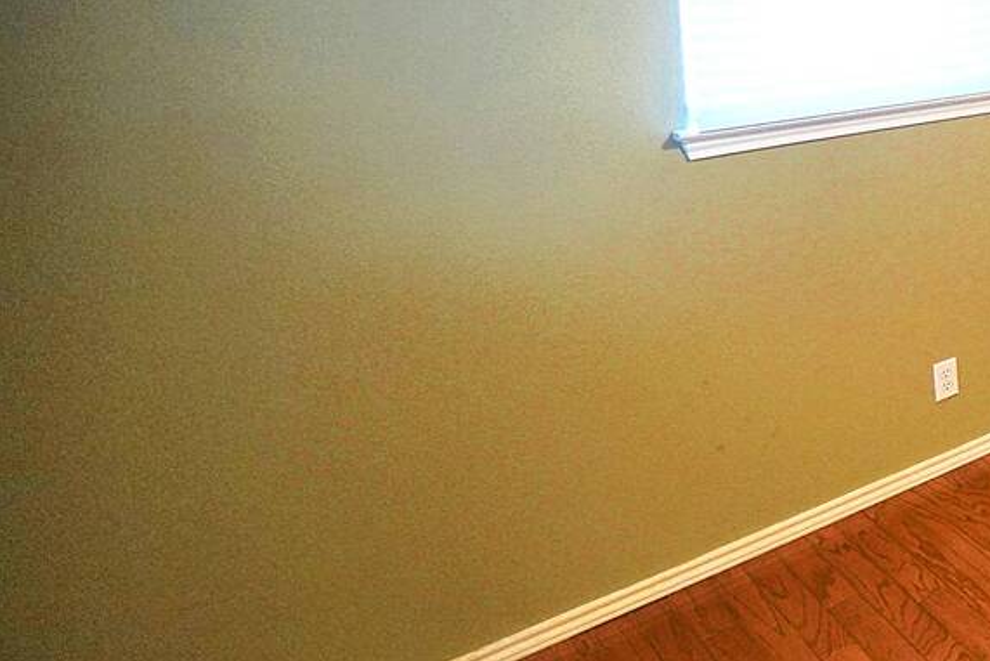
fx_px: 935
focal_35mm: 34
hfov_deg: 34.4
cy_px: 17
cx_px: 1345
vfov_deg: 35.6
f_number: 4
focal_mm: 12
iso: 3200
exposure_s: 1/160
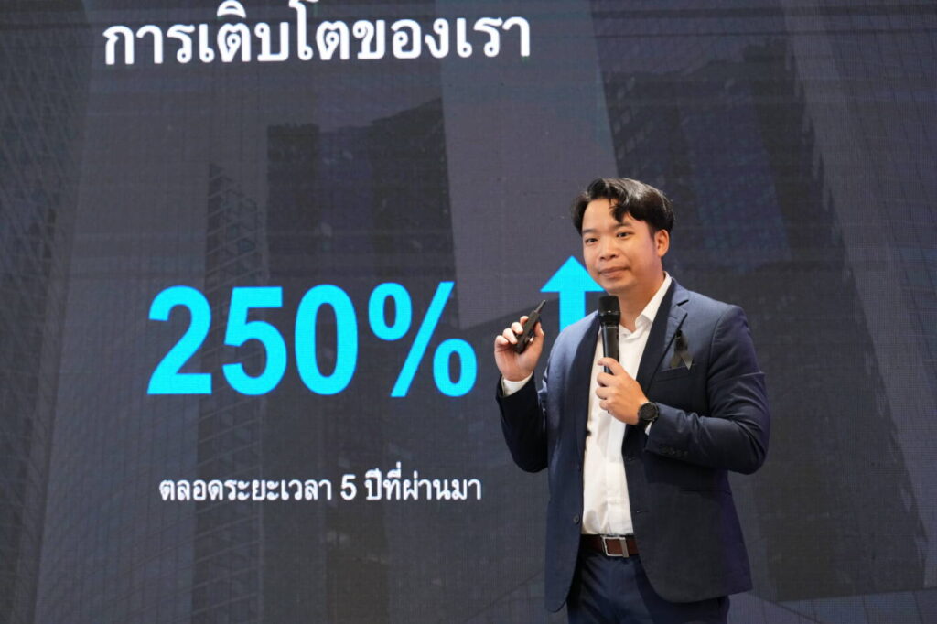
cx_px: 468
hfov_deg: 14.3
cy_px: 312
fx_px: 3747
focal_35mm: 144
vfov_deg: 9.5
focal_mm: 144
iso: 2500
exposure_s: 1/60
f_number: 4
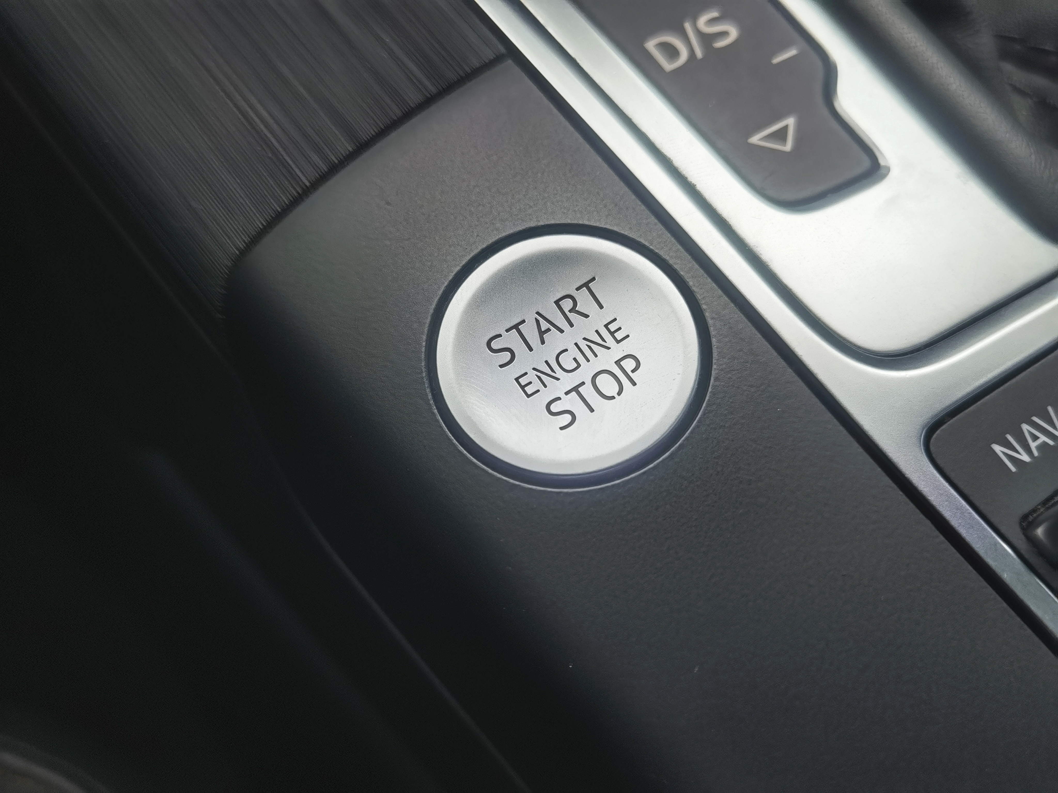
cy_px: 396
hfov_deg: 51.4
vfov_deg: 39.7
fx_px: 1100
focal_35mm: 36
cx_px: 529
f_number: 1.9
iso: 50
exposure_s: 1/636
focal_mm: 6.67
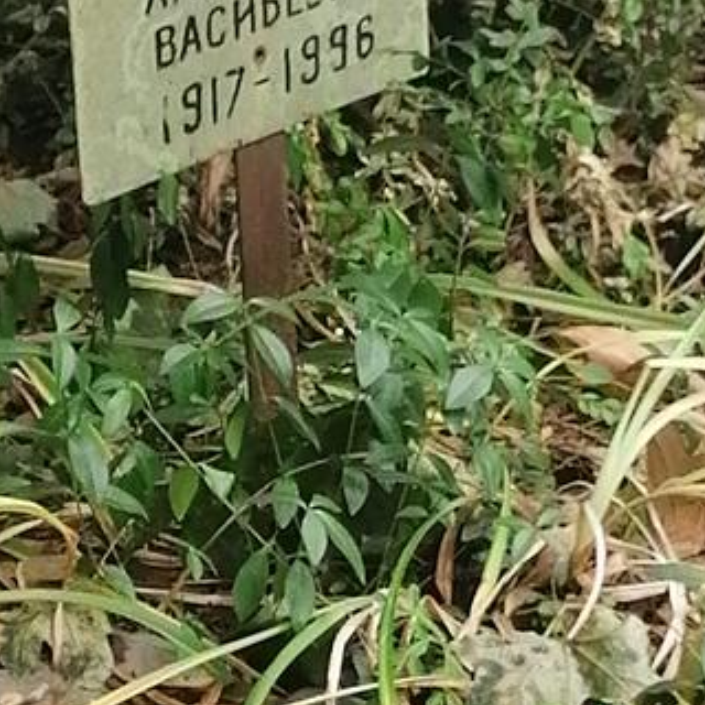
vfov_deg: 8.6
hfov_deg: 8.6
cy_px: 410
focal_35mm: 204
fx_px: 4701
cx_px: 333
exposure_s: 1/50
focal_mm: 4.75
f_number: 1.8
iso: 100
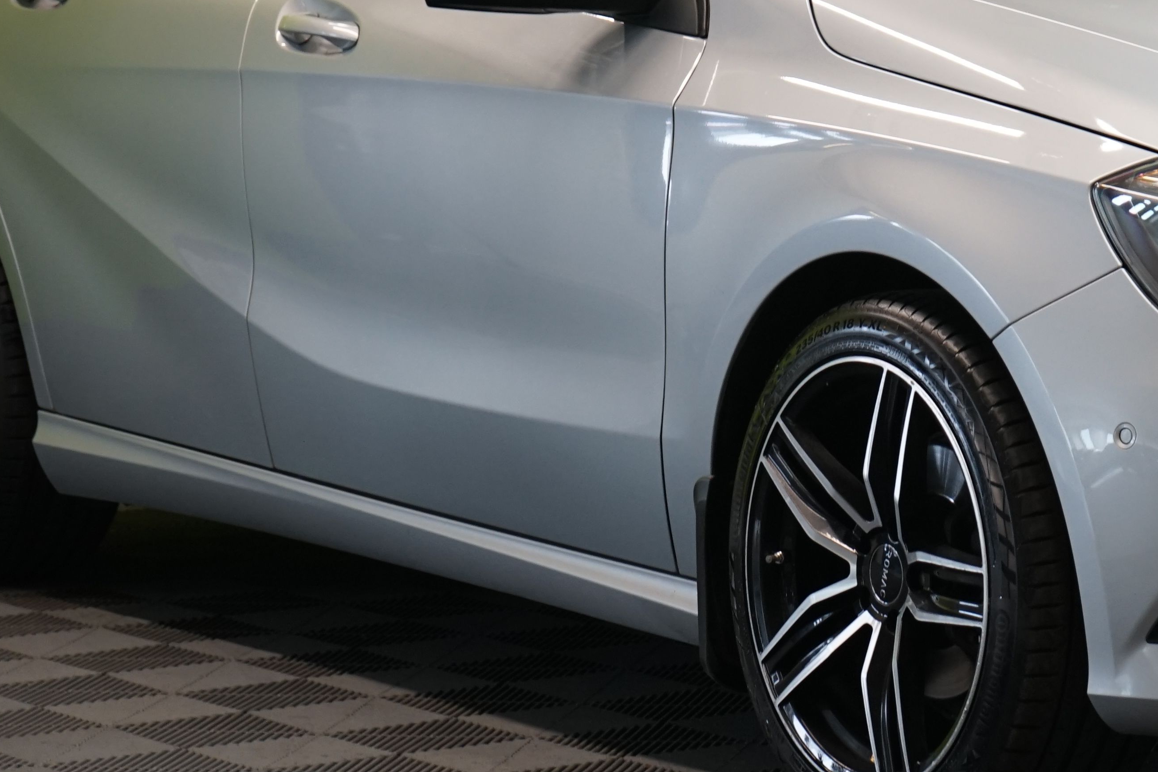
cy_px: 212
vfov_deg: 8.9
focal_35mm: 154
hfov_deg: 13.2
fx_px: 4953
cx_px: 1092
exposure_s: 1/30
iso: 800
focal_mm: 67
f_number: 5.6
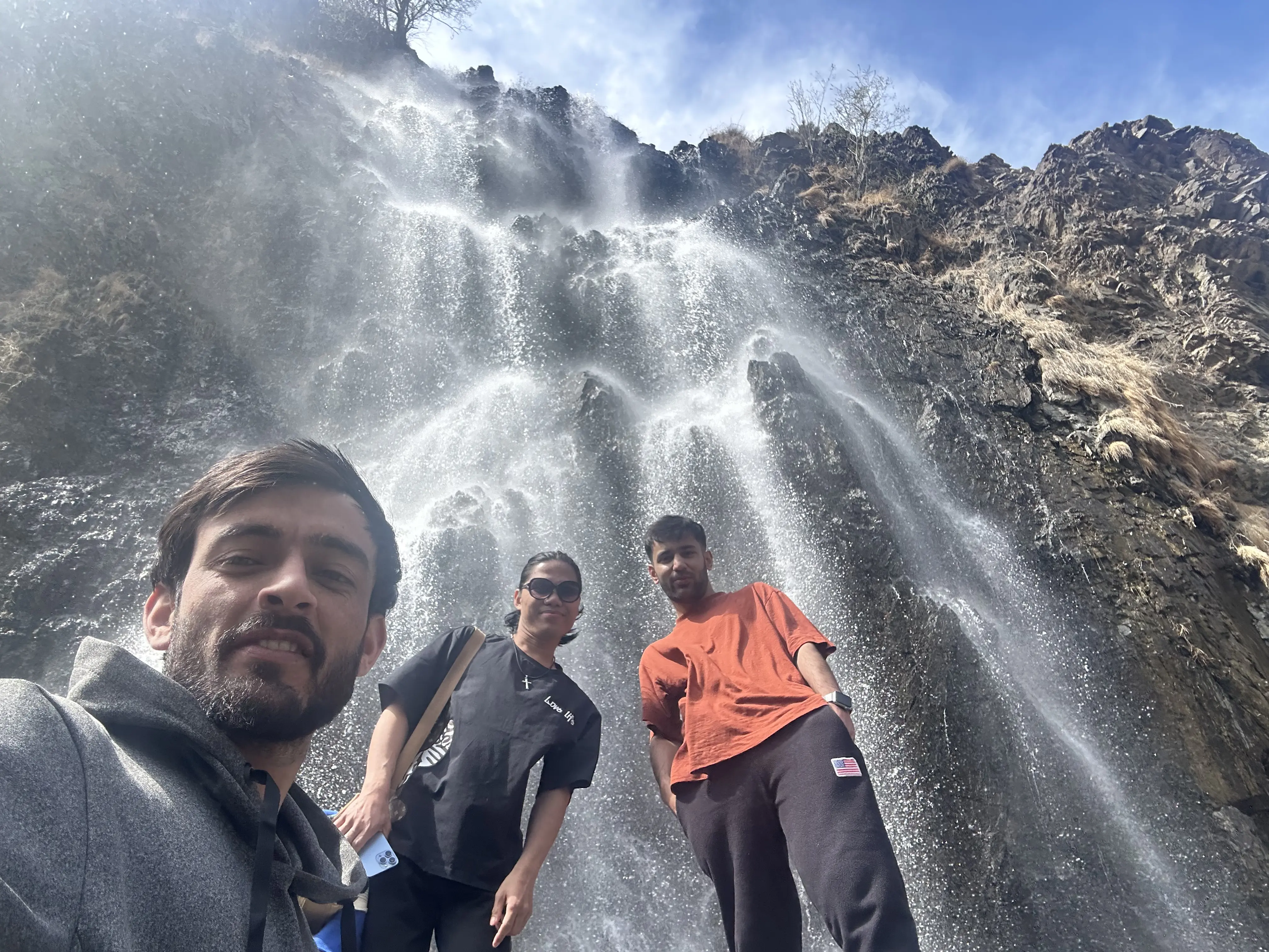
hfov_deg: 73.9
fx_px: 843
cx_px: 634
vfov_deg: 58.9
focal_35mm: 23
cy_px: 476
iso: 25
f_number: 1.9
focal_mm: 2.69
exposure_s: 1/400
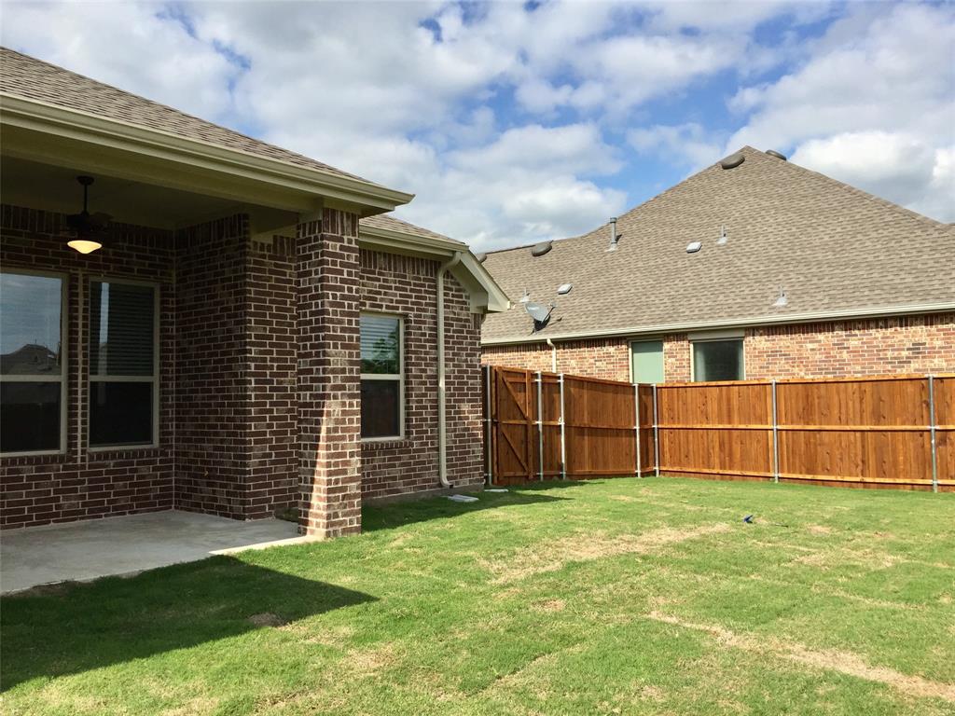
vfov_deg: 48.2
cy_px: 358
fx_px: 800
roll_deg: -0.7
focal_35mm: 29
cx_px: 478
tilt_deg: +2.7
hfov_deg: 61.7
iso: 32
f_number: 2.2
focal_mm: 4.15
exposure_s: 1/2326
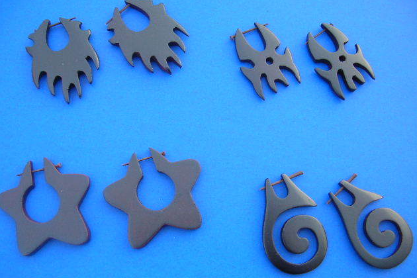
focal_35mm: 37
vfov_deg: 35.9
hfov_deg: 51.9
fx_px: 429
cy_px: 140
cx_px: 211
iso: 50
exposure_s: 1/66.6
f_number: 2.8
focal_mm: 5.8
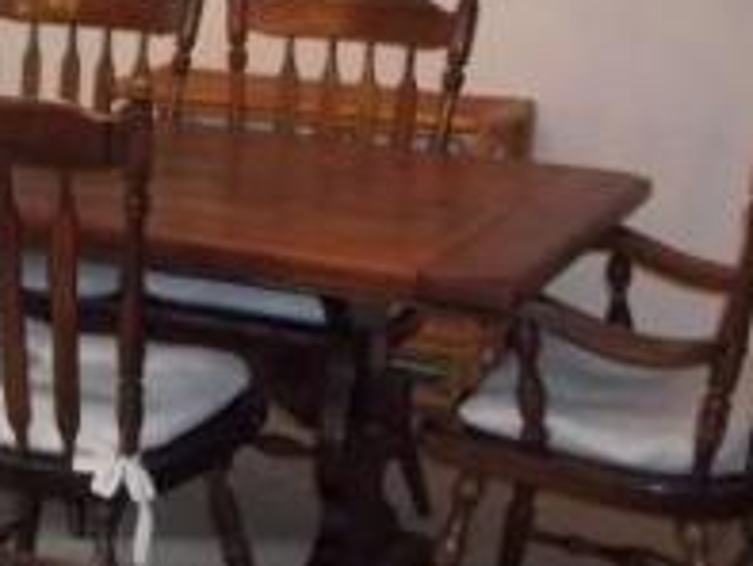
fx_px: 2046
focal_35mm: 94
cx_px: -248
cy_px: -103
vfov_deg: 15.2
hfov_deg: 19.2
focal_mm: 5.7
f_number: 2.9
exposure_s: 1/30
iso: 250
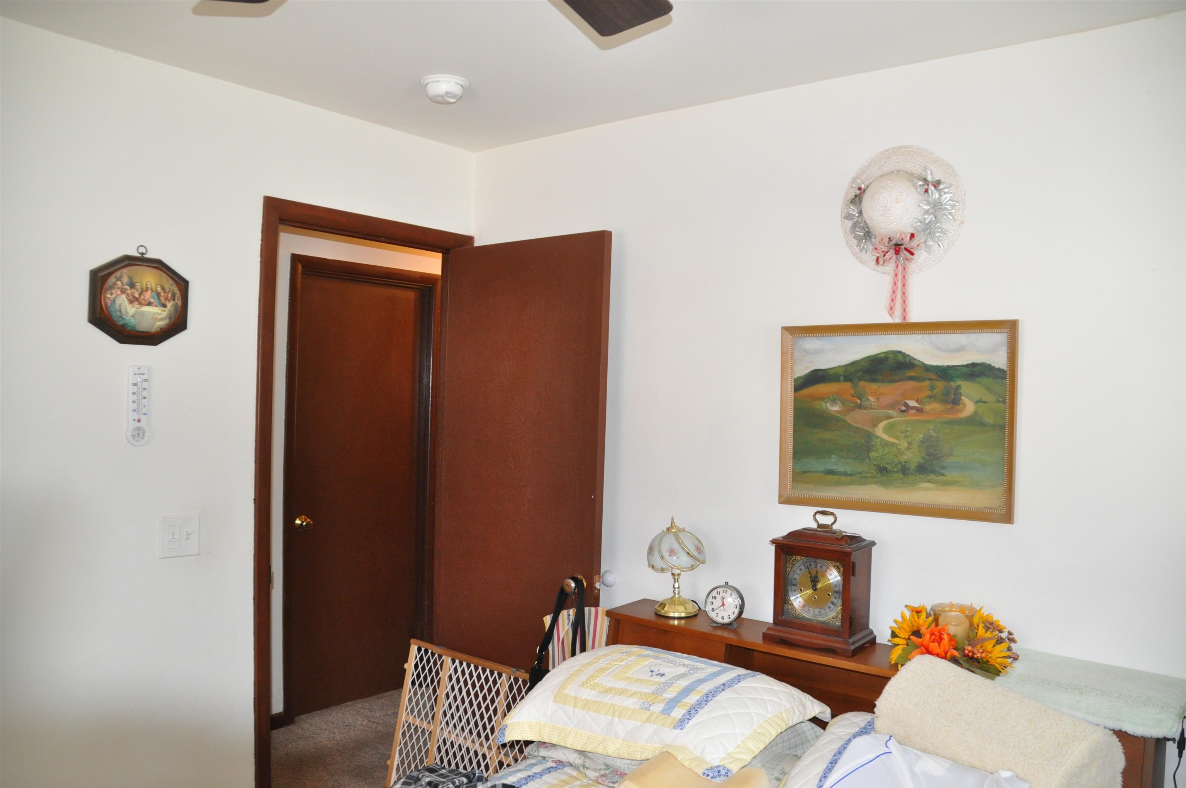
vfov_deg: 47.8
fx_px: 888
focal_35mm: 27
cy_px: 394
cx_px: 593
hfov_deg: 67.4
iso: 800
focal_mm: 18
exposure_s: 1/60
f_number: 4
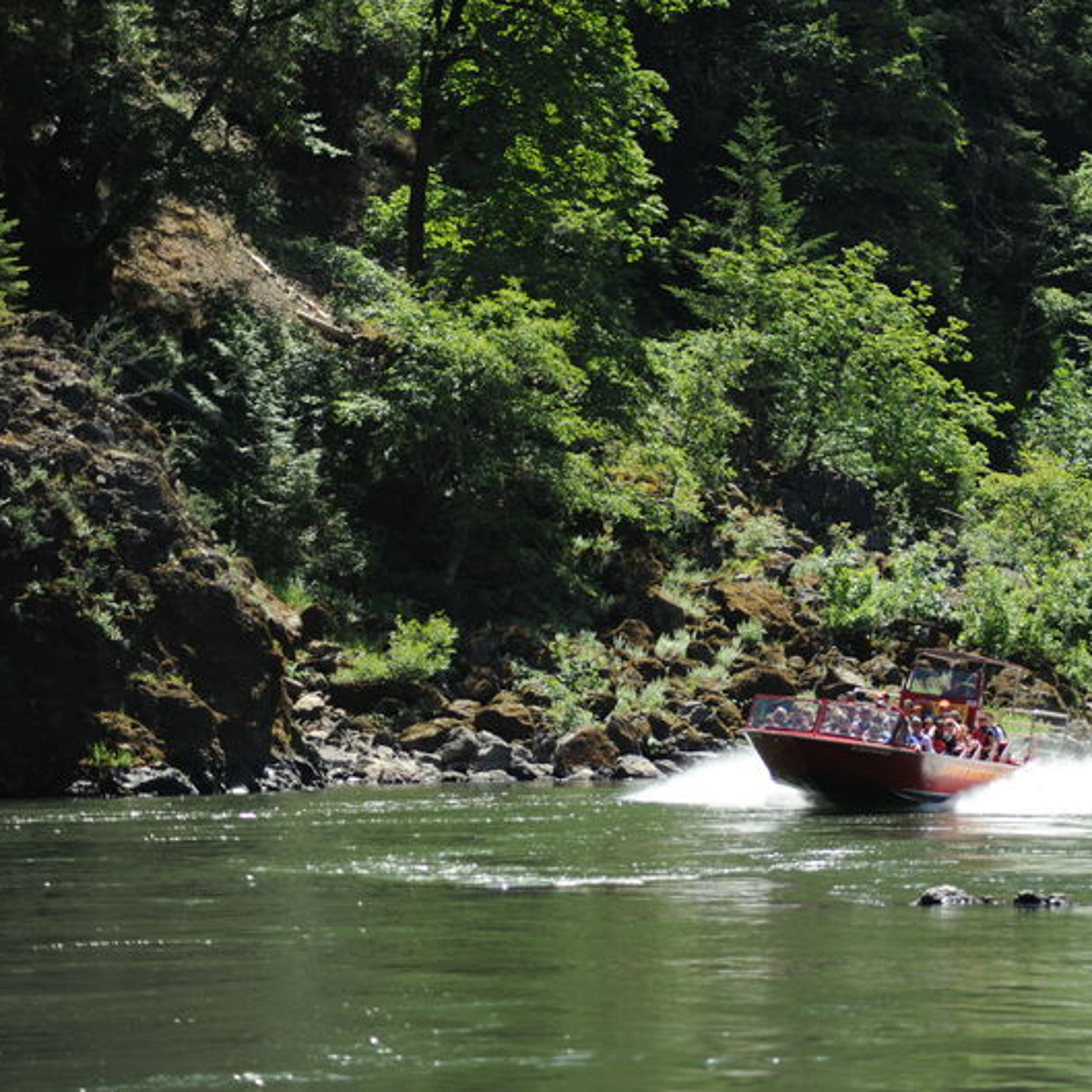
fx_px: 5960
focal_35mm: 167
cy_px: 547
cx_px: 784
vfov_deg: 10.5
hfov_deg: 10.5
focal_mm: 130
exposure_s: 1/800
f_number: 4.2
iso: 200
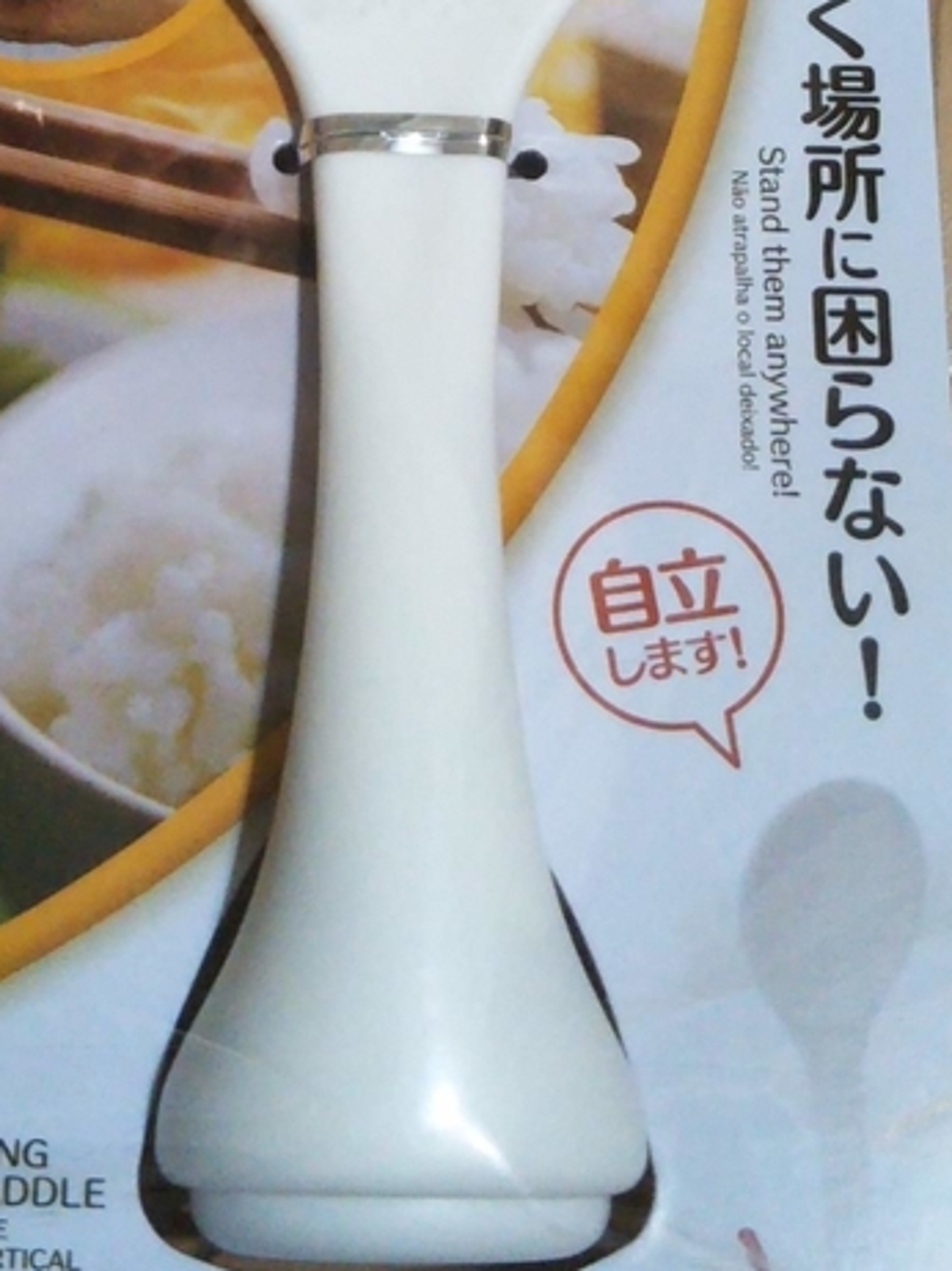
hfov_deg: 18.9
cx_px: 377
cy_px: 138
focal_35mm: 78
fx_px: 2863
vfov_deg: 24.4
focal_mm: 4
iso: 226
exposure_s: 1/23
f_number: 2.2
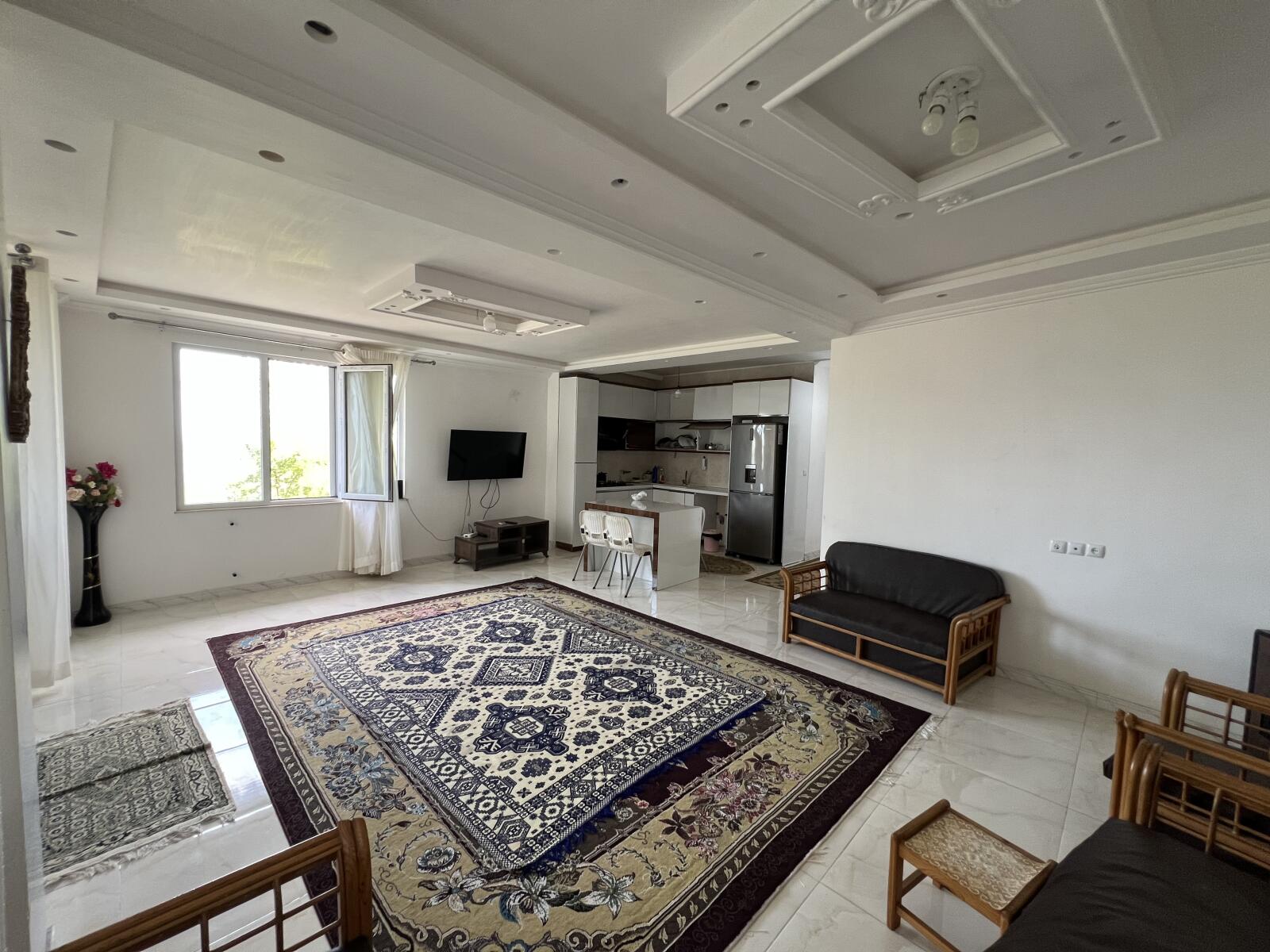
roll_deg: -0.9
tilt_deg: -3.7
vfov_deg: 89.9
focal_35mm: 13
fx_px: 477
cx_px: 635
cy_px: 476
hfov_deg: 106.2
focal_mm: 1.57
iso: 160
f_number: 1.8
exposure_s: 1/99
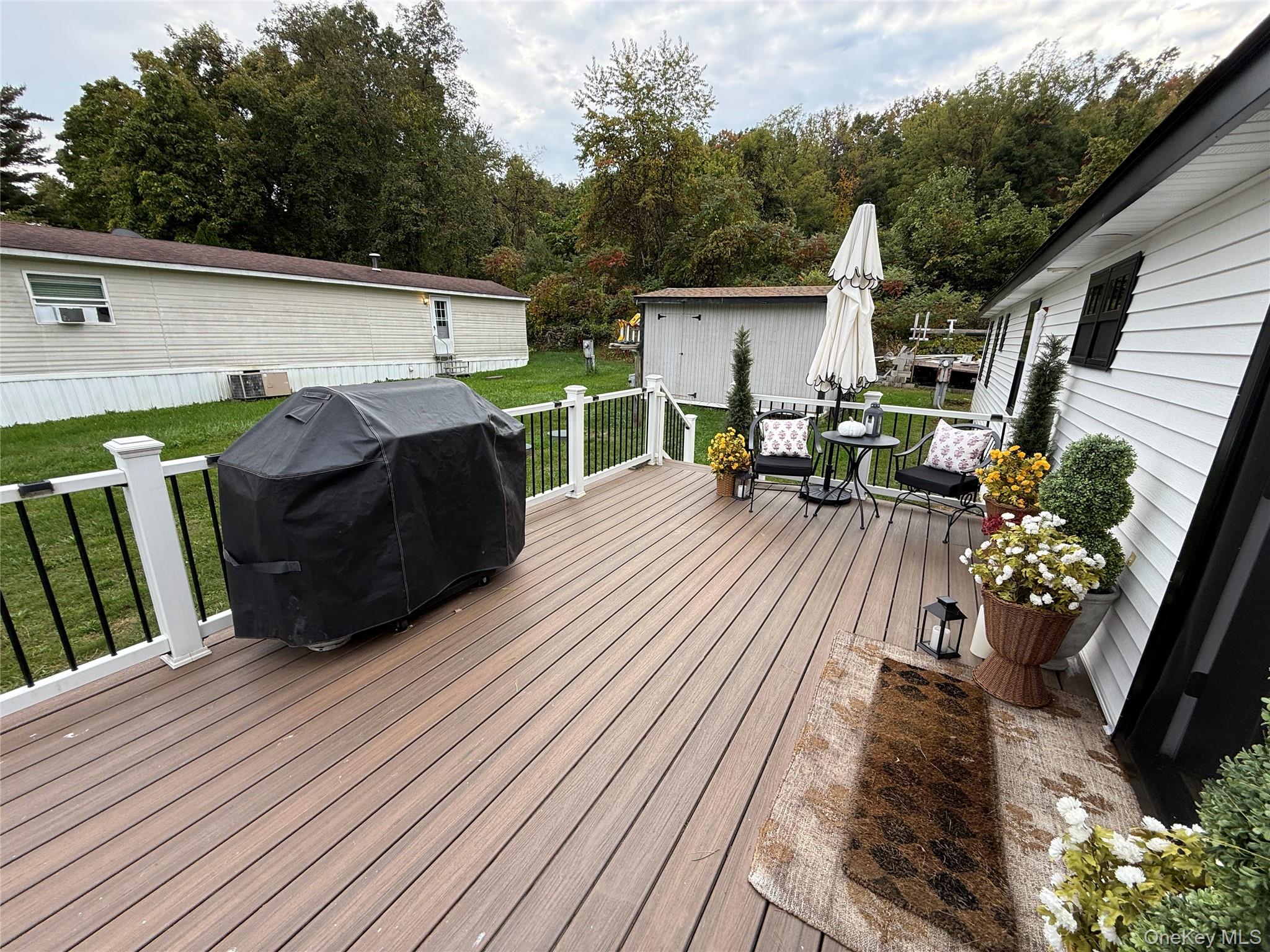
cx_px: 635
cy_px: 476
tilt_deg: -14.8
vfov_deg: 85.7
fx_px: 514
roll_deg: -2.3
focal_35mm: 14
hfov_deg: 102.1
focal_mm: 2.22
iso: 50
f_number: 2.2
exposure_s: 1/99
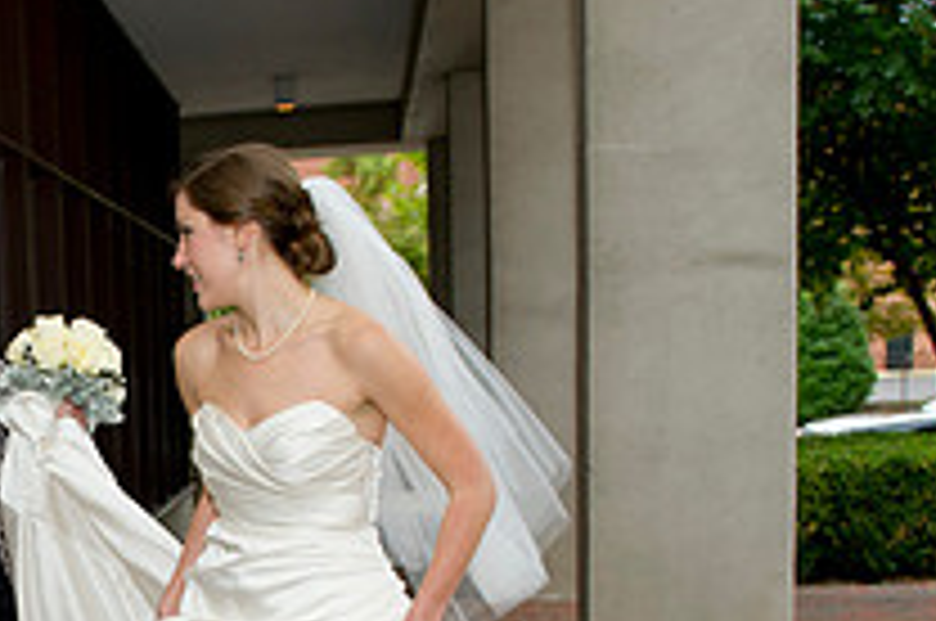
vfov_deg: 19.7
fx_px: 1739
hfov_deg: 27.7
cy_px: 598
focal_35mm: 67
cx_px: -76
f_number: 4.5
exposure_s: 1/160
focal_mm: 24
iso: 400
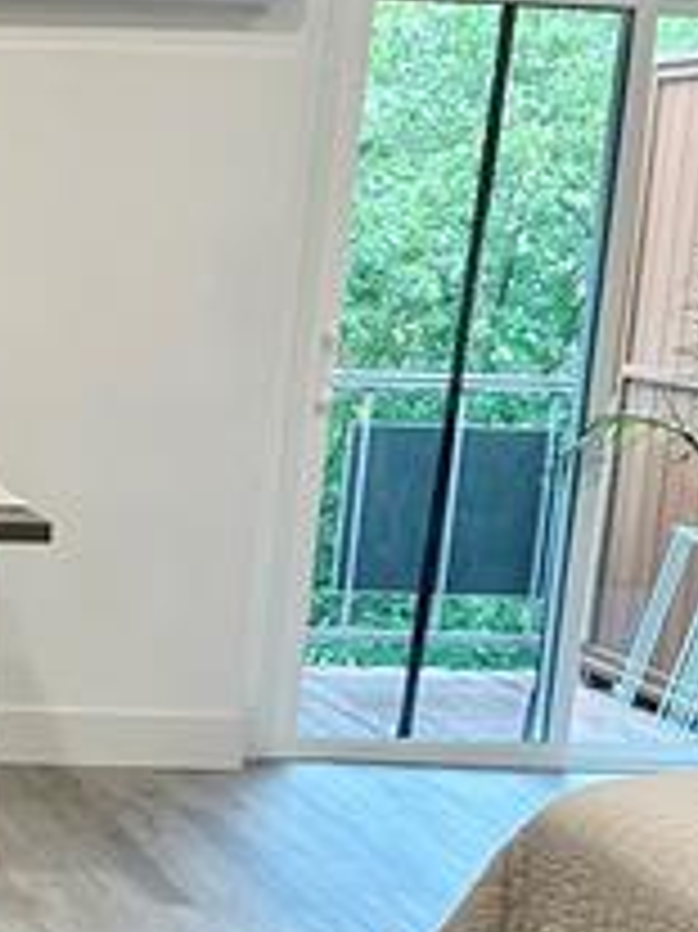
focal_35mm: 89
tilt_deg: -9.6
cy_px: 635
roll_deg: -4.3
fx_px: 2395
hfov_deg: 15.5
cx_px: -279
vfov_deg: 21.9
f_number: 1.78
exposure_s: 1/120
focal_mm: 6.86
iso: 160
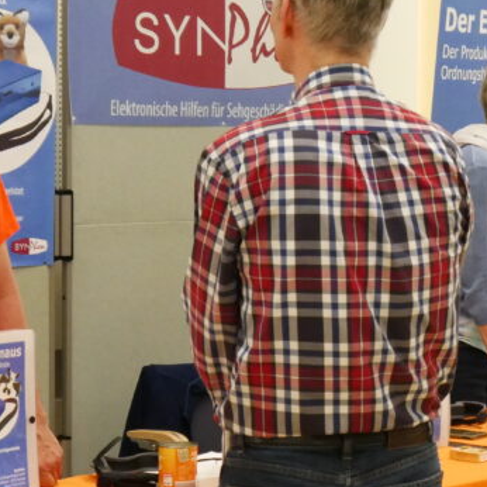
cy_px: 255
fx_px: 2085
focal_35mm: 131
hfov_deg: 13.2
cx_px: 448
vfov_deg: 13.3
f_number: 5.6
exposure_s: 1/60
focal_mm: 25
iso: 2500
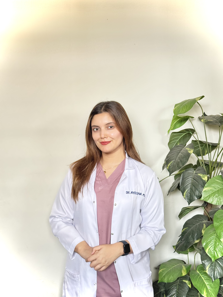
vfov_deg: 39.7
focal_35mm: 48
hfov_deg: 30.3
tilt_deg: -9.1
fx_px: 412
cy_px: 148
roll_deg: +0.1
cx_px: 112
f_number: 1.78
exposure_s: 1/51
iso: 250
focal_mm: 6.76
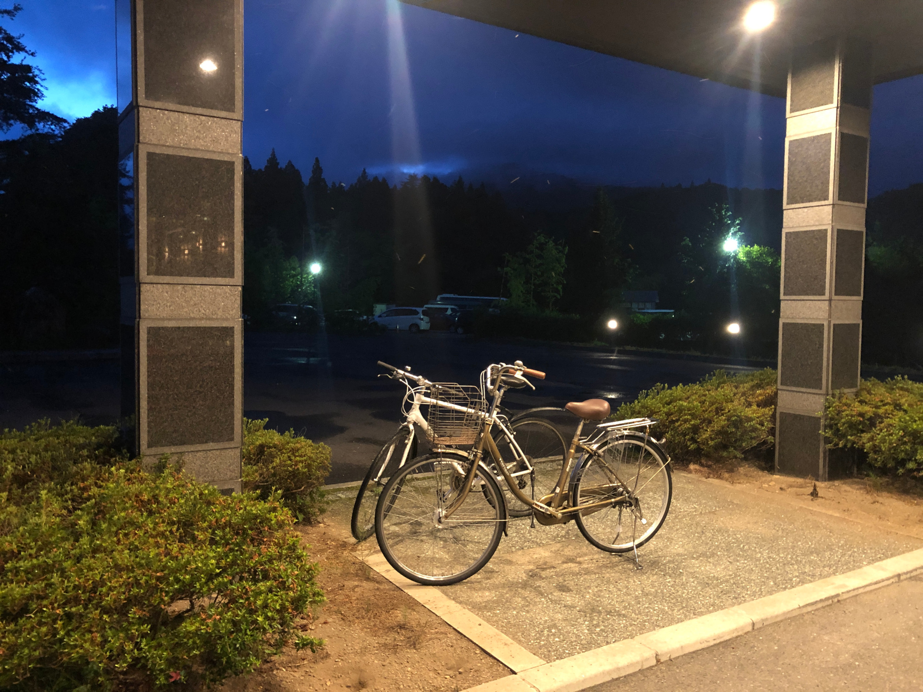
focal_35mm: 28
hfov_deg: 63.4
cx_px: 462
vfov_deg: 49.7
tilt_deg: -3.9
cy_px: 346
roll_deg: -0.2
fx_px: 747
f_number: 1.8
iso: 160
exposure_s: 1/4
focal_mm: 4
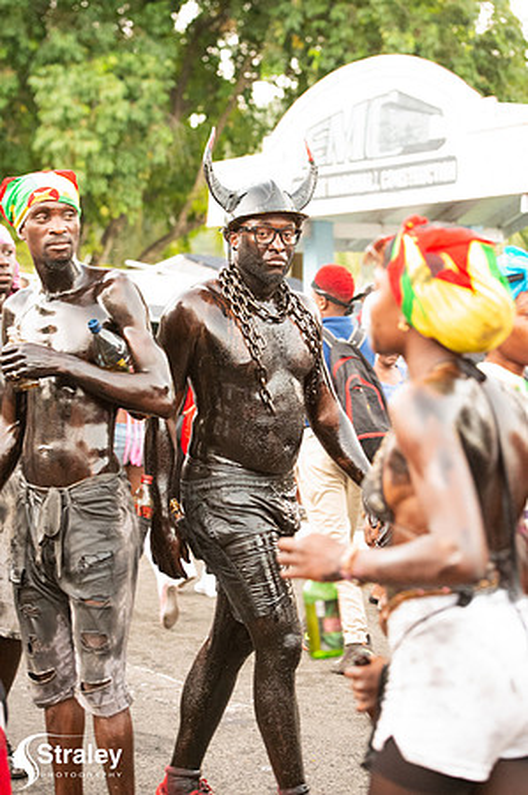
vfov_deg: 25.4
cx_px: 264
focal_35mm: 80
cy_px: 398
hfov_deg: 17.0
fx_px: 1764
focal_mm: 80
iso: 20000
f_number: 5
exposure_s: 1/160
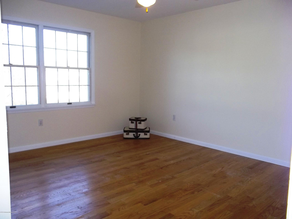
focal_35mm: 29
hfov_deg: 61.6
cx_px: 146
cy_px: 110
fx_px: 245
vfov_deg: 48.3
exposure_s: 1/50
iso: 160
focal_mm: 4.1
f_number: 3.3
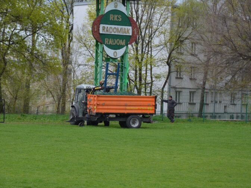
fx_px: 1251
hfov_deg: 11.5
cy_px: 94
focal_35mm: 173
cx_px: 125
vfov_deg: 8.6
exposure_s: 1/250
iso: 200
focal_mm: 105
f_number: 8
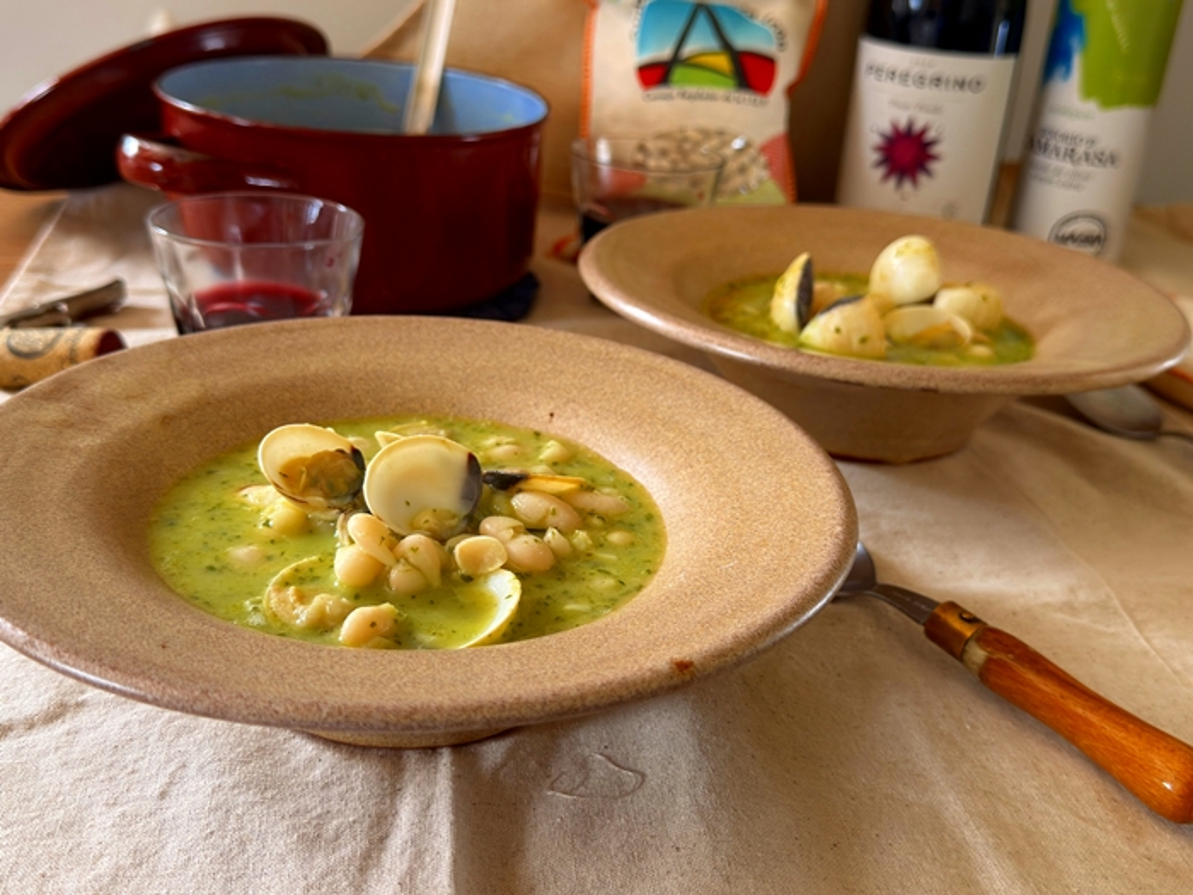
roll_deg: -0.4
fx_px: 1206
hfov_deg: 52.6
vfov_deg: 40.7
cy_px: 448
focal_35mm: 35
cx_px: 596
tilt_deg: -24.6
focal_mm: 6.76
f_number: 1.78
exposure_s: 1/60
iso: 100
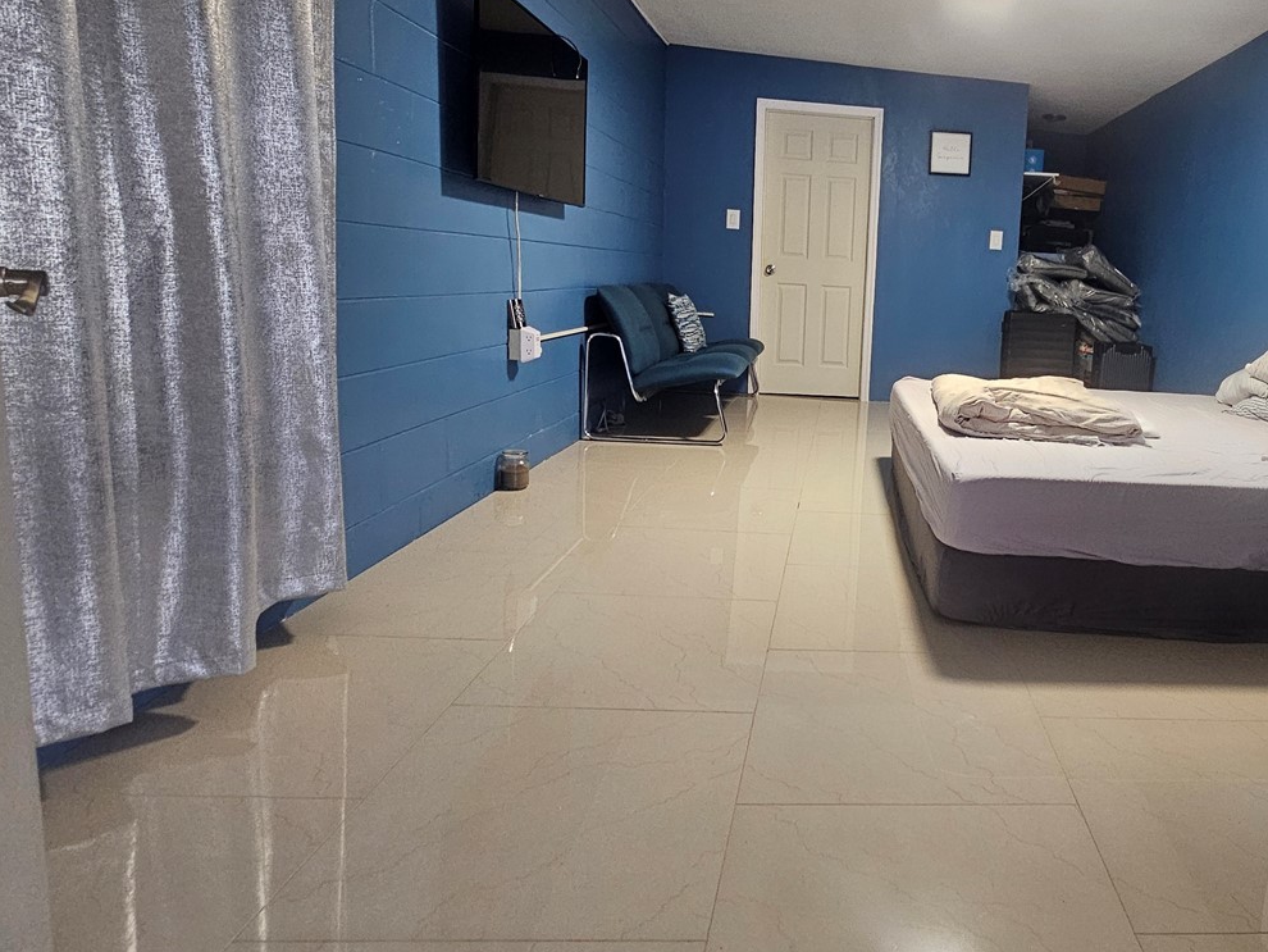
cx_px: 921
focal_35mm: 21
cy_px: 390
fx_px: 769
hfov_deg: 74.4
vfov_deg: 63.0
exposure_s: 1/30
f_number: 2.2
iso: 400
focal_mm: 2.2
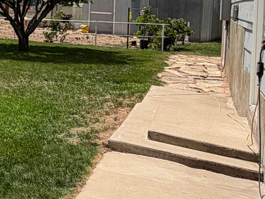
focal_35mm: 68
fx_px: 520
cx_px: -120
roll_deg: -2.7
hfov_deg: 23.5
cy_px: -15
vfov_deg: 20.7
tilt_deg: +0.7
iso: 20
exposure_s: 1/1534
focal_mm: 2.22
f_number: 2.2
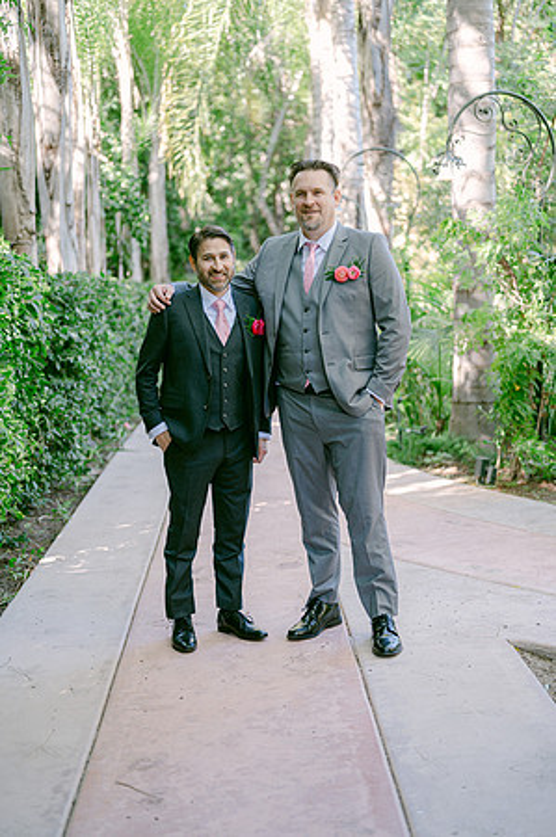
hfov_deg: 26.9
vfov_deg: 39.6
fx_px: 1161
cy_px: 418
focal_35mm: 50
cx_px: 278
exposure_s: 1/125
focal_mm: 50
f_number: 2
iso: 140
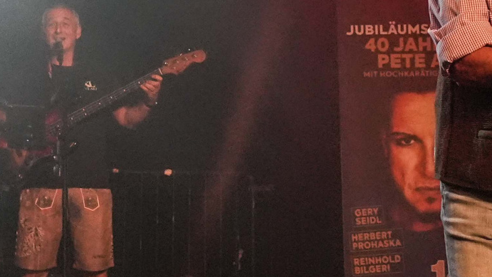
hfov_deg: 21.7
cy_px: 11
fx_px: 1279
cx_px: 169
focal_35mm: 98
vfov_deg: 12.2
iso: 5000
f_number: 4
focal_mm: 24
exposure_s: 1/1250
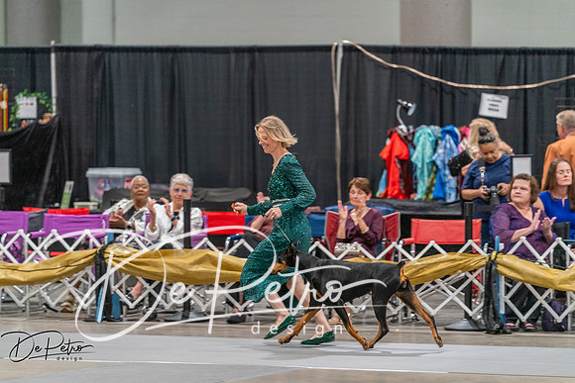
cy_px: 192
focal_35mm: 200
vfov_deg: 6.9
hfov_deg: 10.3
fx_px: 3195
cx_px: 288
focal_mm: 200
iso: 6400
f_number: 2.8
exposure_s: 1/250
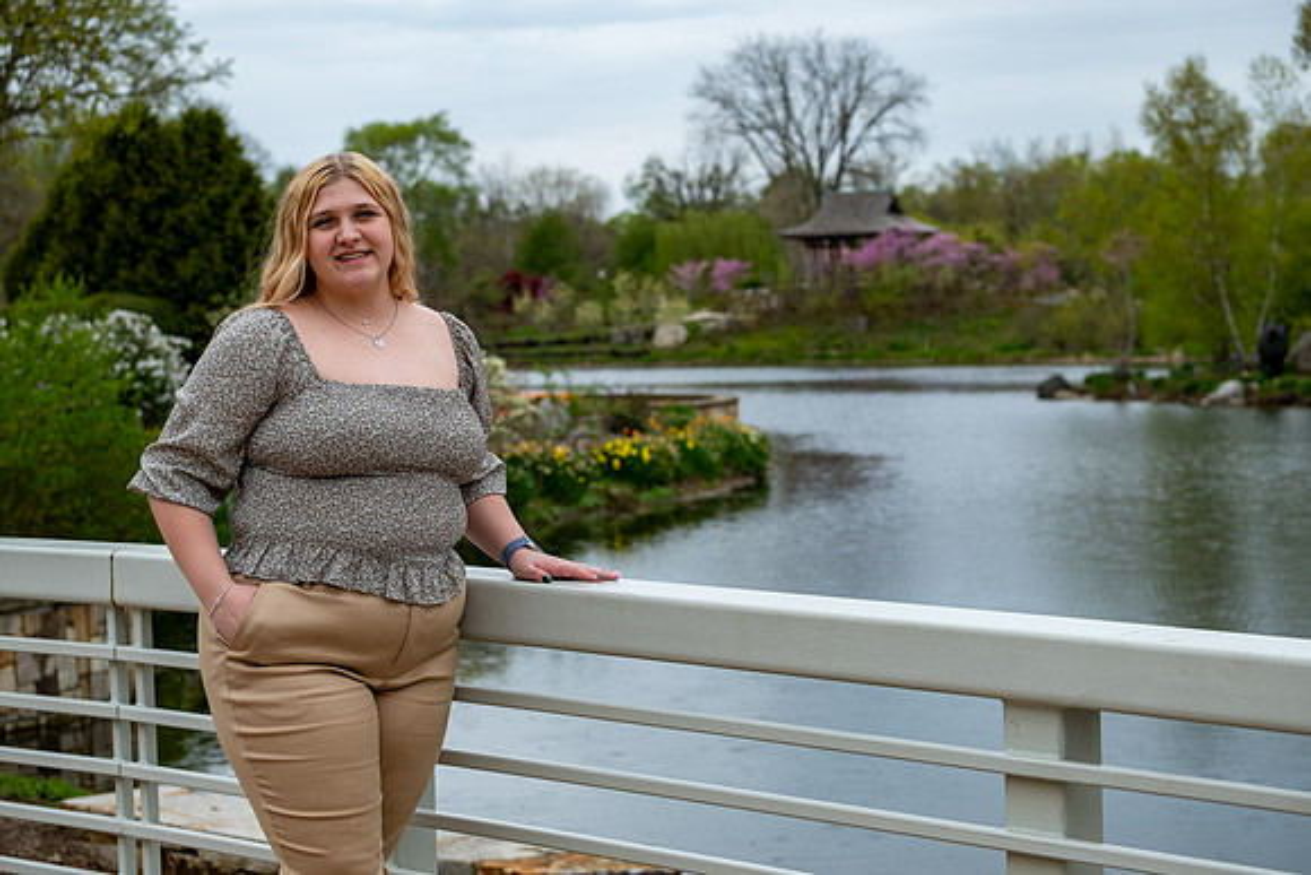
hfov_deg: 27.0
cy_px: 438
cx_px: 656
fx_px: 2732
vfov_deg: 18.2
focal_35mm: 75
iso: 250
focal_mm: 50
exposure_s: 1/500
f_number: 4
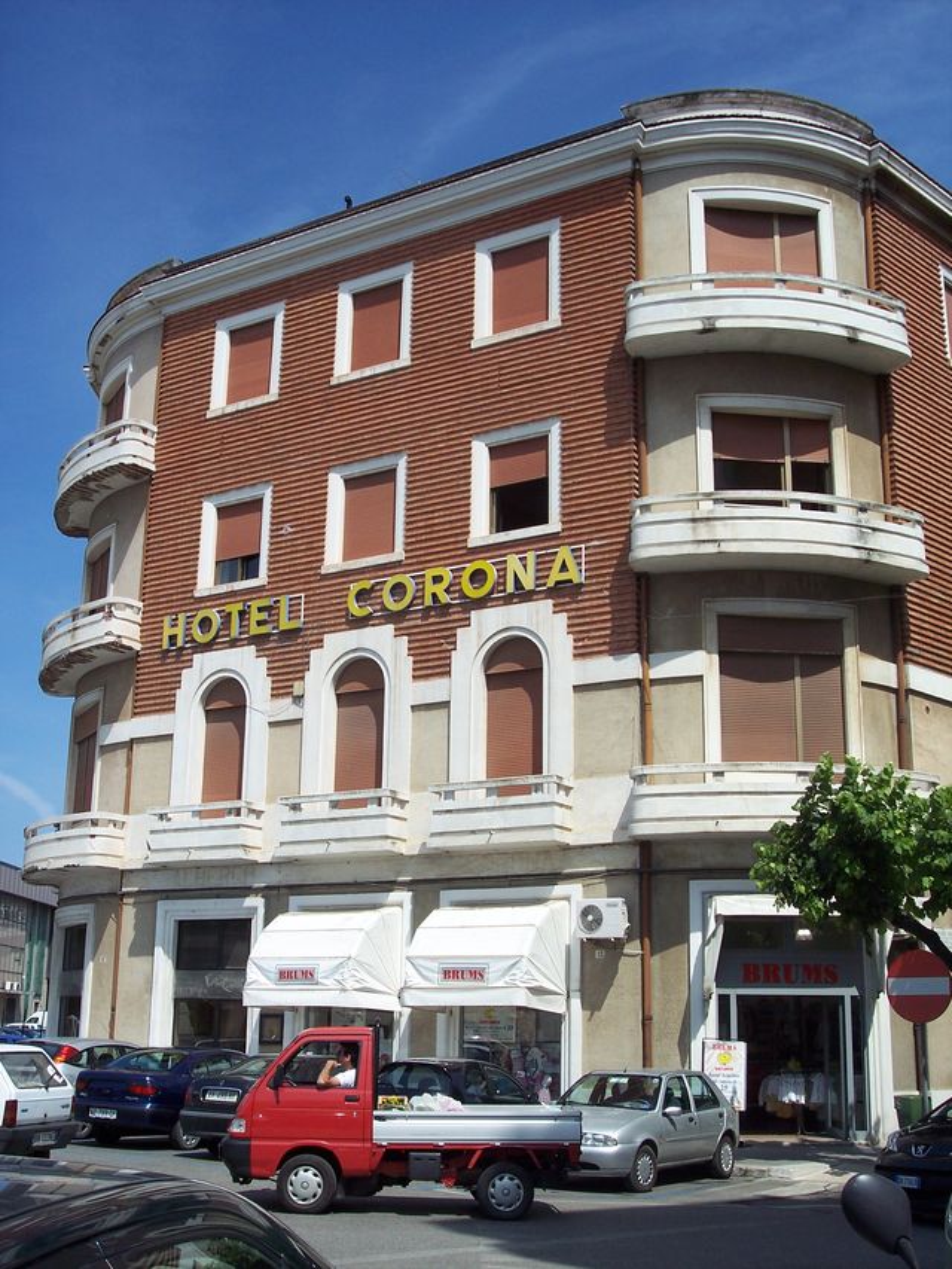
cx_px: 476
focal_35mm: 39
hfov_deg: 36.8
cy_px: 634
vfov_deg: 47.9
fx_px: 1430
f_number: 5.6
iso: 100
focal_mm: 8
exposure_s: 1/500
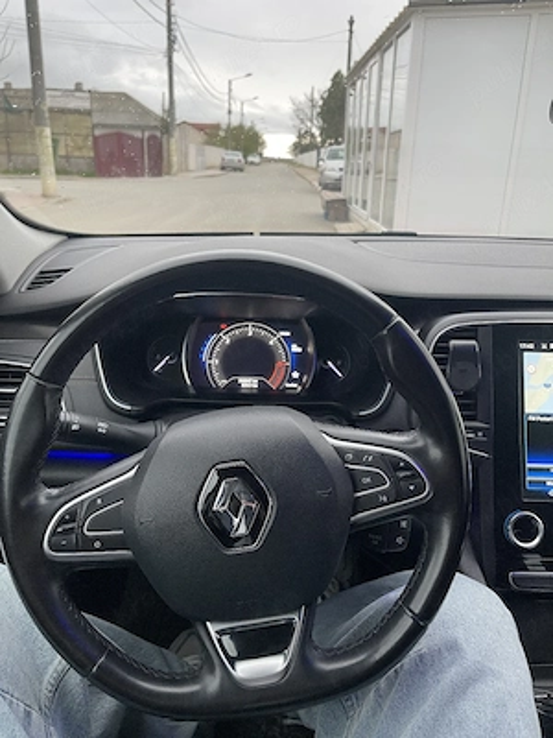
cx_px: 276
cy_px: 369
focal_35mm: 25
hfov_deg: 54.9
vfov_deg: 69.4
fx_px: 533
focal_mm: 5.1
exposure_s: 1/66.2
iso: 125
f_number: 1.6
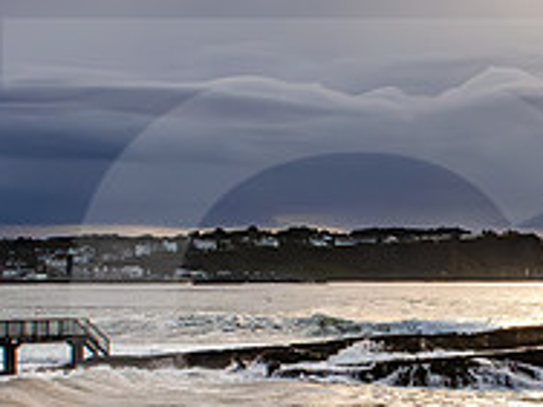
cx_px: 421
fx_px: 1522
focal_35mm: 97
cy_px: 327
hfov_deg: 20.1
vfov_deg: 15.1
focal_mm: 18
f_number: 10
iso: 1000
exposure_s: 1/4000
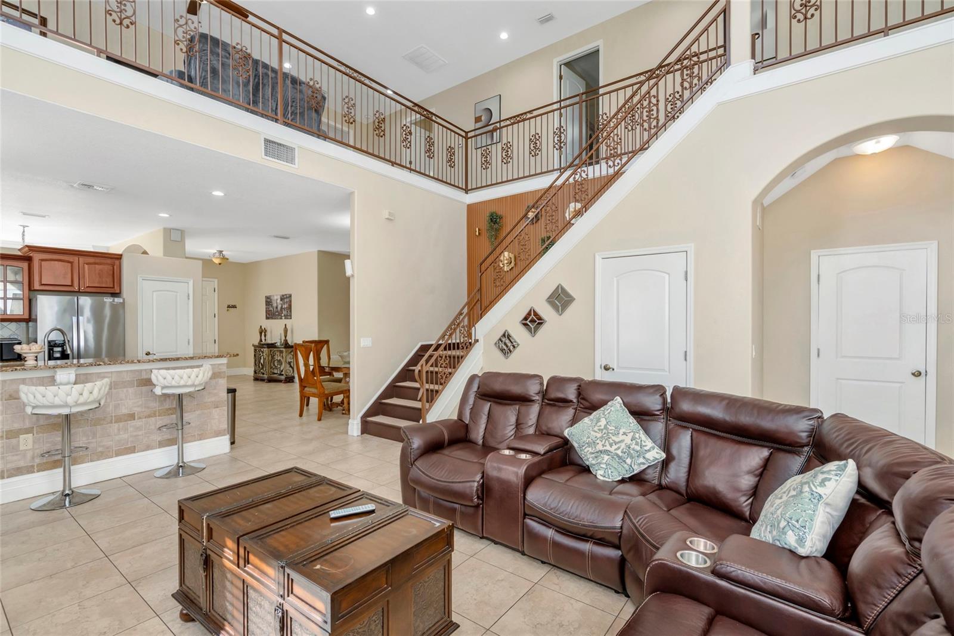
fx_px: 424
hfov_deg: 96.7
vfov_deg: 73.7
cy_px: 318
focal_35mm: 16
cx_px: 477
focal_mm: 16
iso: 250
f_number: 6.7
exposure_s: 1/60
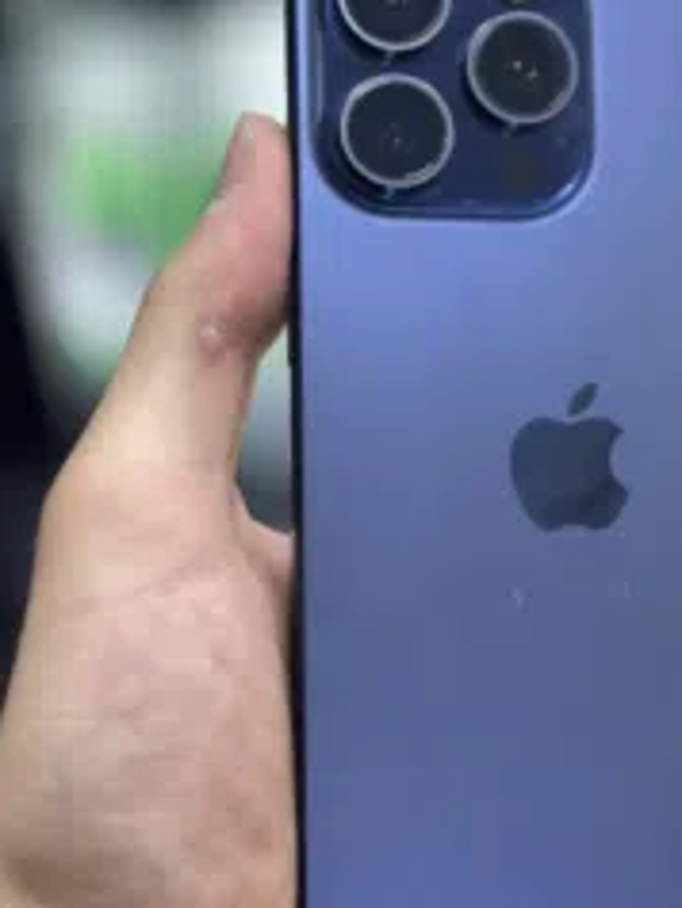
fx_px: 2126
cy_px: 429
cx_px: 556
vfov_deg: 24.1
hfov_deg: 18.0
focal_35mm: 81
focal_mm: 6.86
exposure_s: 1/100
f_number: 1.78
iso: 125
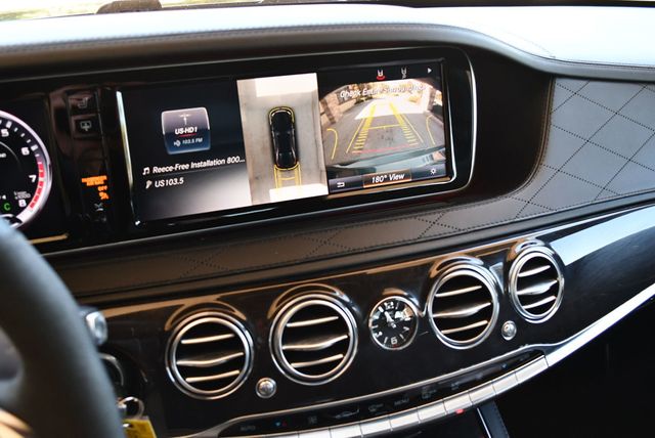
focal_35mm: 36
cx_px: 328
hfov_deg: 53.1
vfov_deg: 36.9
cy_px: 219
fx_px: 656
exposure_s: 1/160
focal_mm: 18
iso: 800
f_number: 3.5
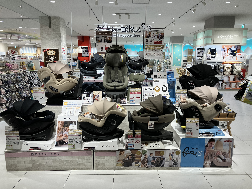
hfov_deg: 63.4
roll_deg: -0.8
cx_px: 126
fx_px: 204
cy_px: 94
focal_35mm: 28
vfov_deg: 49.7
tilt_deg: -9.2
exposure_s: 1/120
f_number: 1.8
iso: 50
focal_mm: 3.99
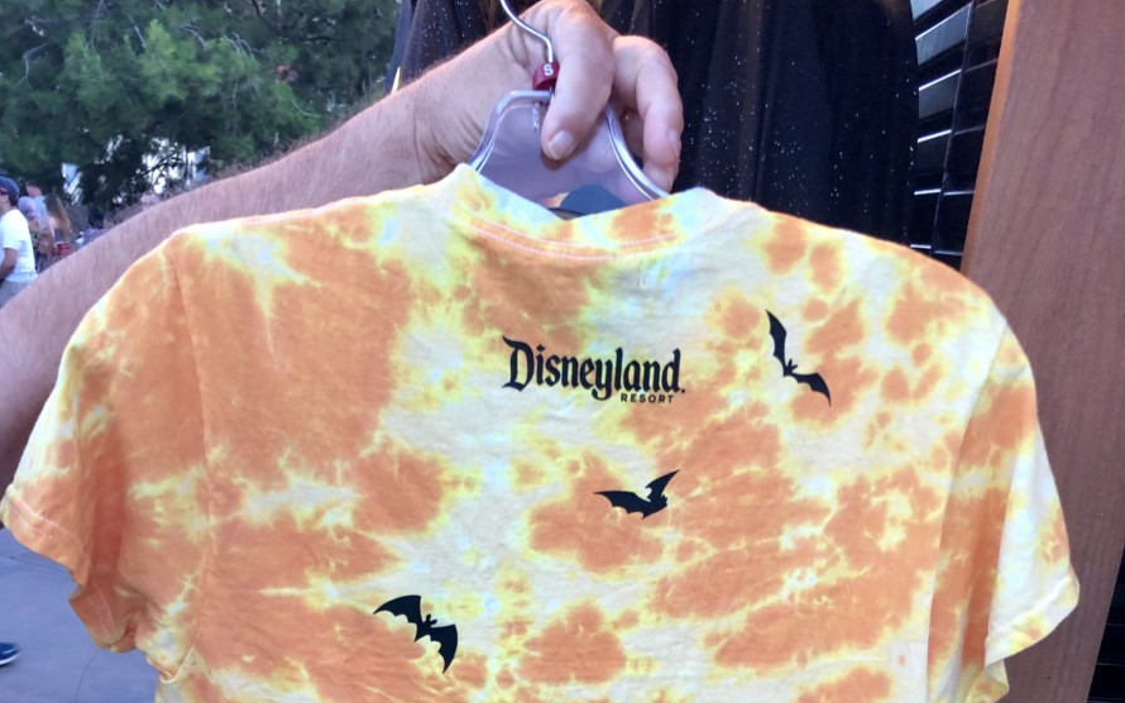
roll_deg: -3.1
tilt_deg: -21.3
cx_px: 557
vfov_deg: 29.3
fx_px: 1226
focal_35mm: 40
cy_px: 746
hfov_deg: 49.3
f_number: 1.8
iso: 40
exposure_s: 1/30
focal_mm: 4
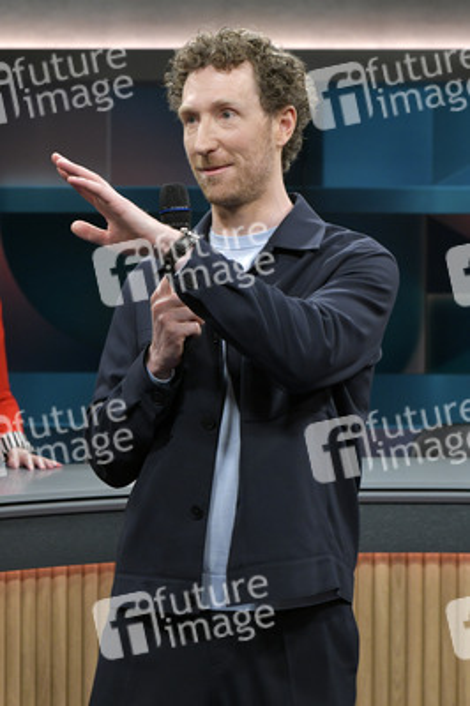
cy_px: 353
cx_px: 235
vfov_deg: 28.9
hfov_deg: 19.4
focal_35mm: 70
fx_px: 1373
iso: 2500
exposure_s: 1/250
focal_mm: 70
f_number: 6.3
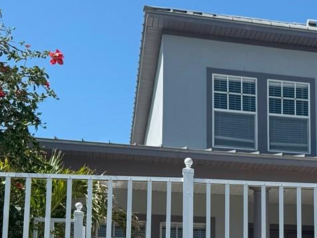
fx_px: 733
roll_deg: +1.3
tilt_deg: +9.1
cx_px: 329
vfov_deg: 17.8
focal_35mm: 80
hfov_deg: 23.2
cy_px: 261
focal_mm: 6.76
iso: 80
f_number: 1.78
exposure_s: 1/4049
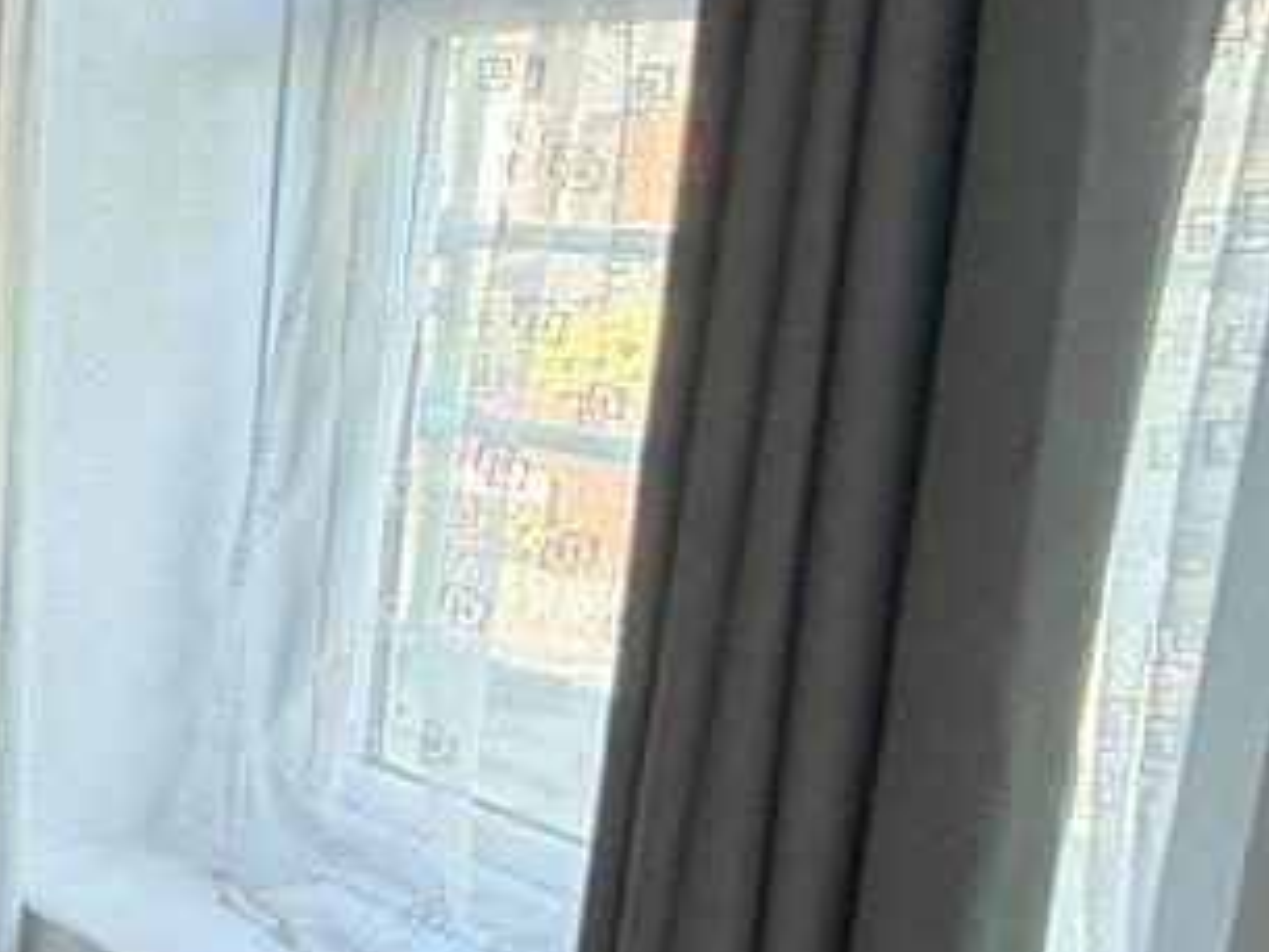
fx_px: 1724
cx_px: -853
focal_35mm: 47
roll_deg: +4.7
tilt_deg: -13.0
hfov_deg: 24.6
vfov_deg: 30.9
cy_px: 486
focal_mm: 2.22
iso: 500
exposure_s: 1/60
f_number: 2.2
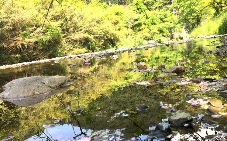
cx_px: 110
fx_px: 223
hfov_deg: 54.0
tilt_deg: -9.4
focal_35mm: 36
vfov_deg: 35.2
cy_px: 82
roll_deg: +7.9
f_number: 2.2
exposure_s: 1/334
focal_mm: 4.15
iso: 25
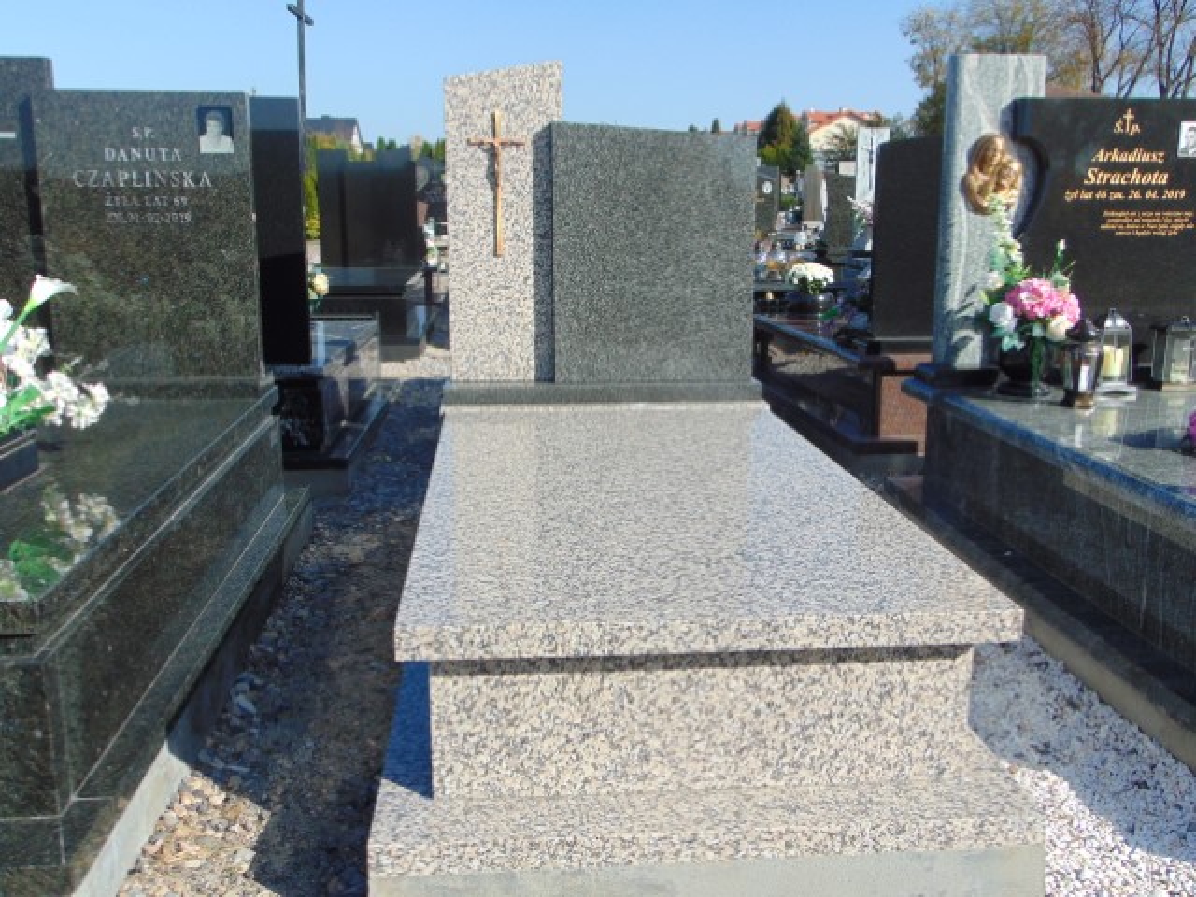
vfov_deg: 42.9
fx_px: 1140
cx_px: 598
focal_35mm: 33
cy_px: 448
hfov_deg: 55.4
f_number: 8.2
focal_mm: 5.8
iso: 80
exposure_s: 1/160
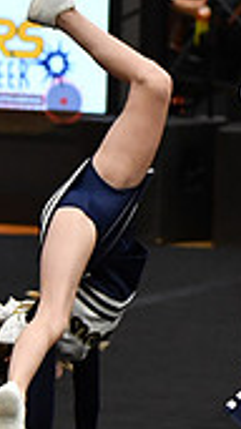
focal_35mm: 587
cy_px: 260
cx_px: 698
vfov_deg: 3.7
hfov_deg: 2.1
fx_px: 6679
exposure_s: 1/800
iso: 4000
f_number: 2.8
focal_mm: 110
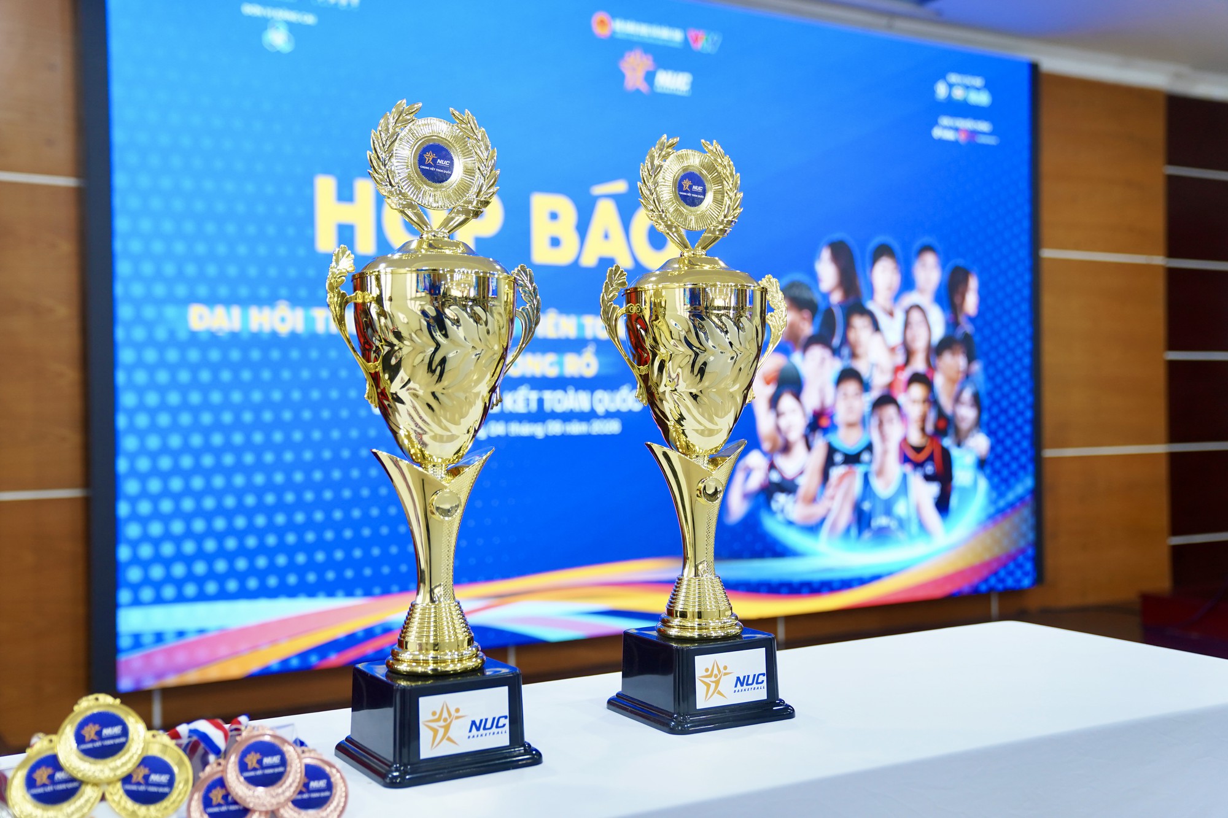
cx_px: 614
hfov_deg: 50.7
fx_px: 1296
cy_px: 409
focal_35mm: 38
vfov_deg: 35.0
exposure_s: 1/160
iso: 1000
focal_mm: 38
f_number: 2.8
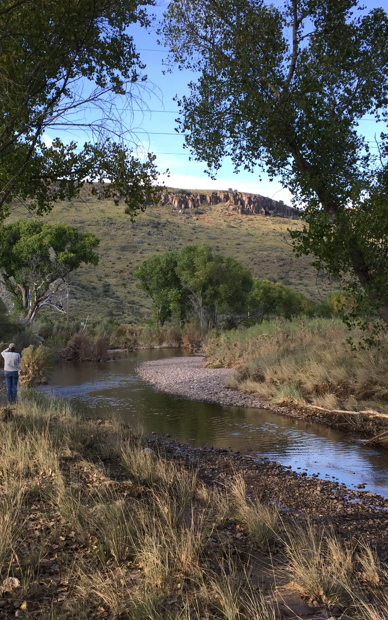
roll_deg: -0.9
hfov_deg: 30.4
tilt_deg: +1.4
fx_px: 711
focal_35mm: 42
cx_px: 139
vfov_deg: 47.2
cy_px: 312
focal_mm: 4.15
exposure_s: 1/388
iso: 32
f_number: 2.2
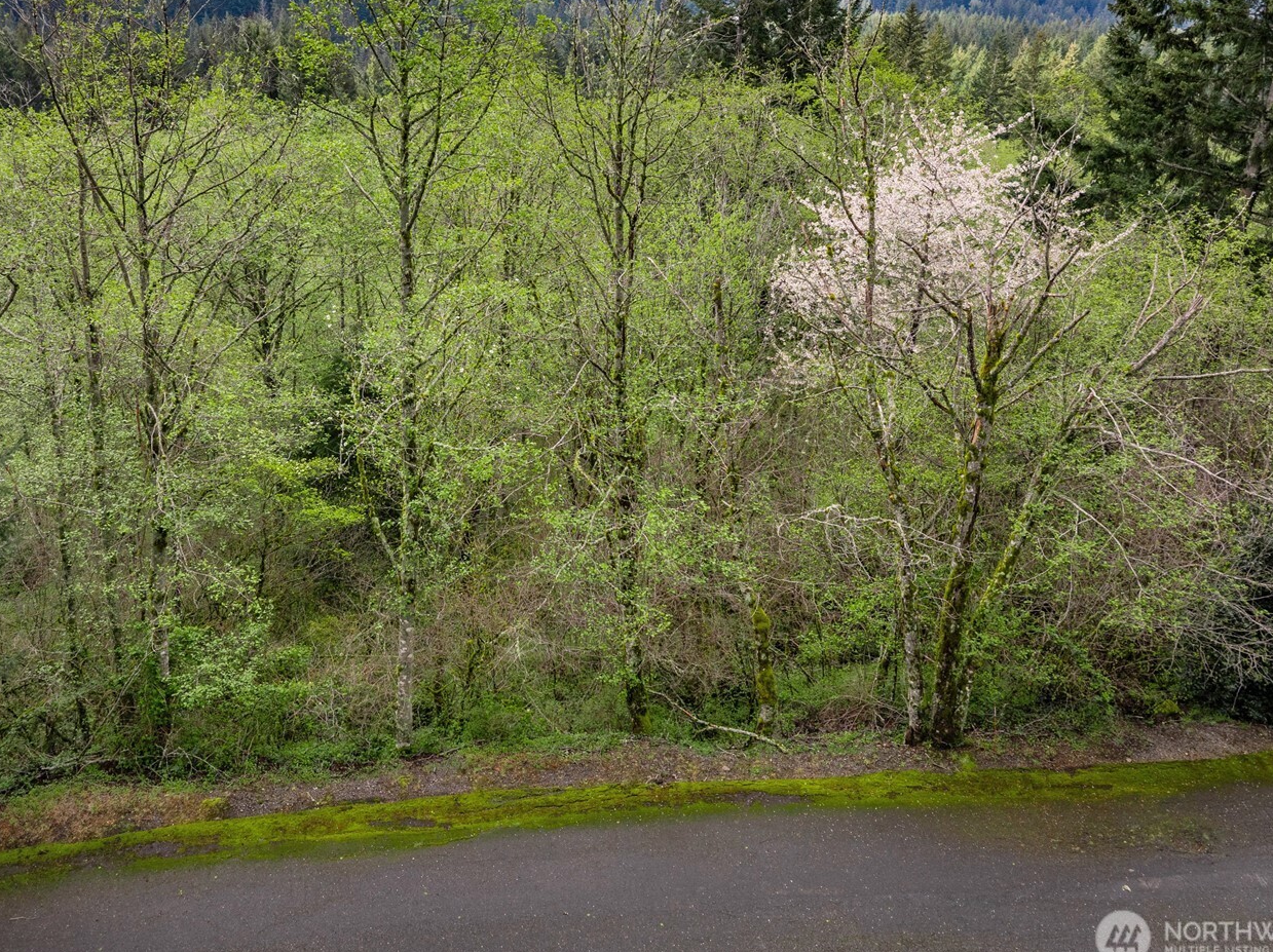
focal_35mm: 31
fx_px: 1139
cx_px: 536
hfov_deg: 58.1
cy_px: 364
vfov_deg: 45.0
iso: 120
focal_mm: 12.29
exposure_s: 1/15
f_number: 2.8
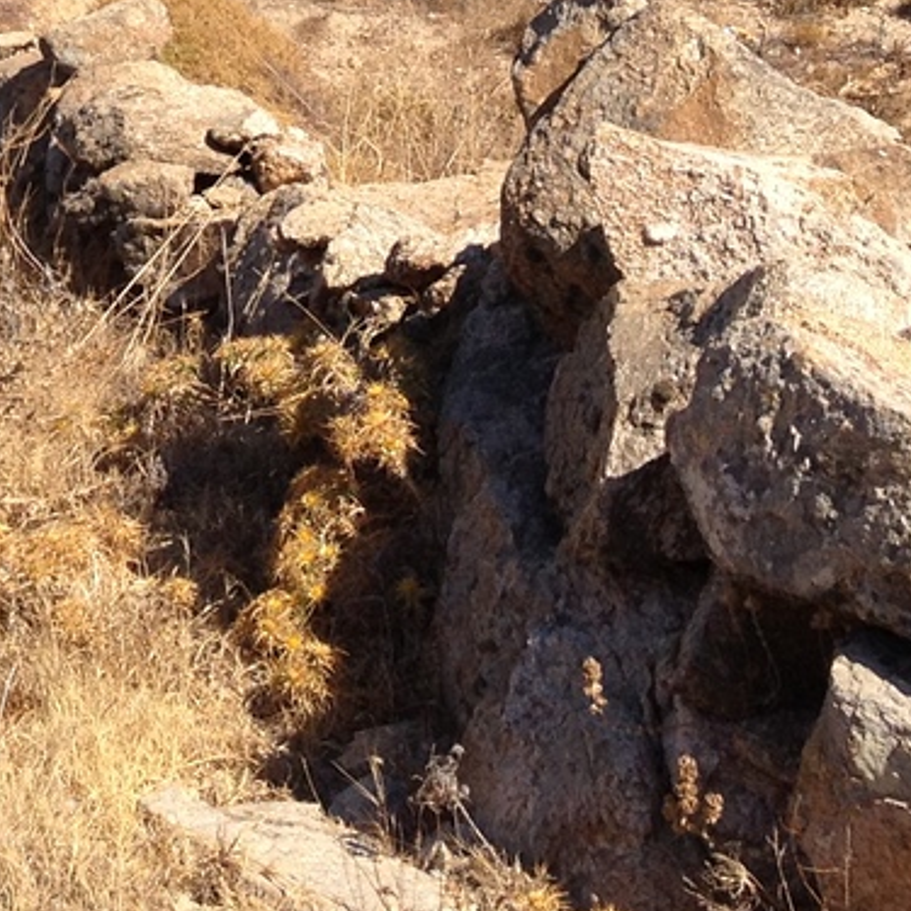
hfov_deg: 12.8
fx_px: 3930
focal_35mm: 132
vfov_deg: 12.5
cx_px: -287
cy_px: -479
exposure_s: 1/1783
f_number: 2.4
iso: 50
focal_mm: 4.28
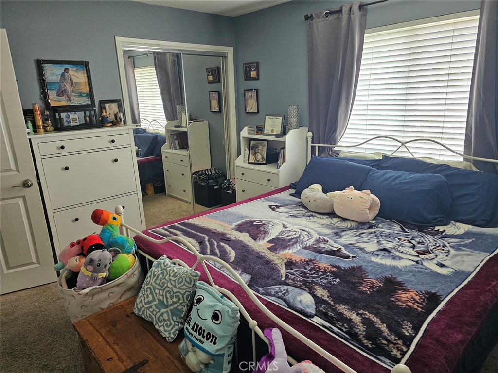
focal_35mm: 23
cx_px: 249
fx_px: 331
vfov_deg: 58.9
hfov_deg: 73.9
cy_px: 186
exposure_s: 1/120
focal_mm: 6.3
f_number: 1.7
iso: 800
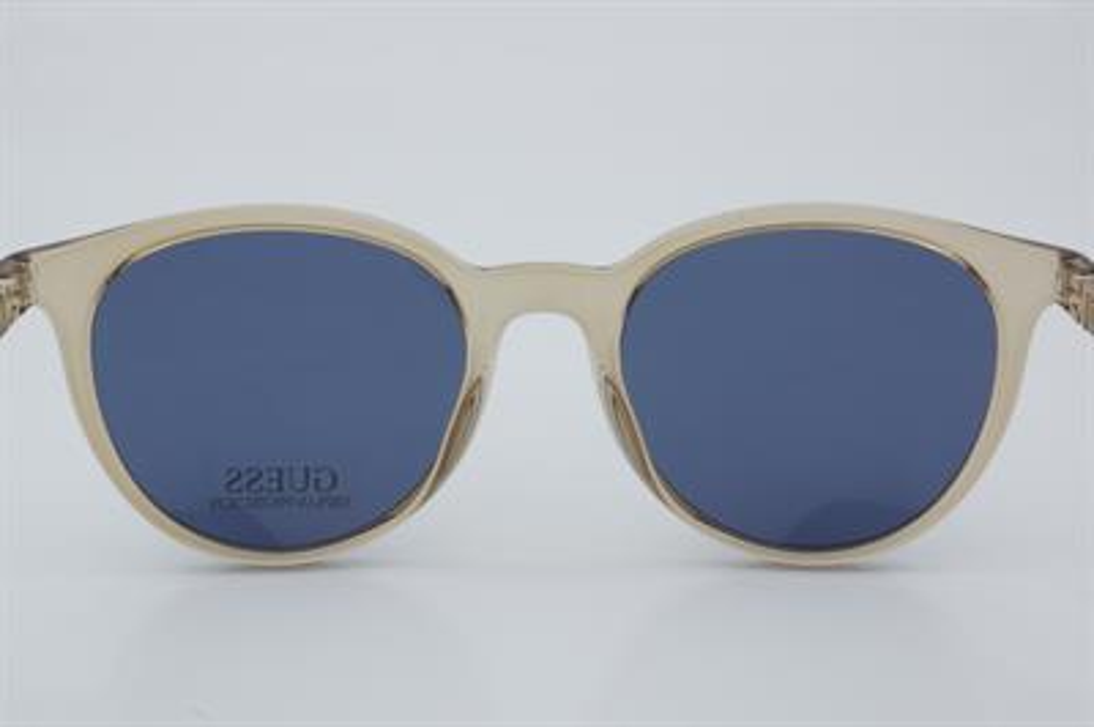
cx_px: 547
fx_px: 2050
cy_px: 364
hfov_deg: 29.9
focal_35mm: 68
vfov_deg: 20.1
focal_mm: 45
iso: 100
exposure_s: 1/4
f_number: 32
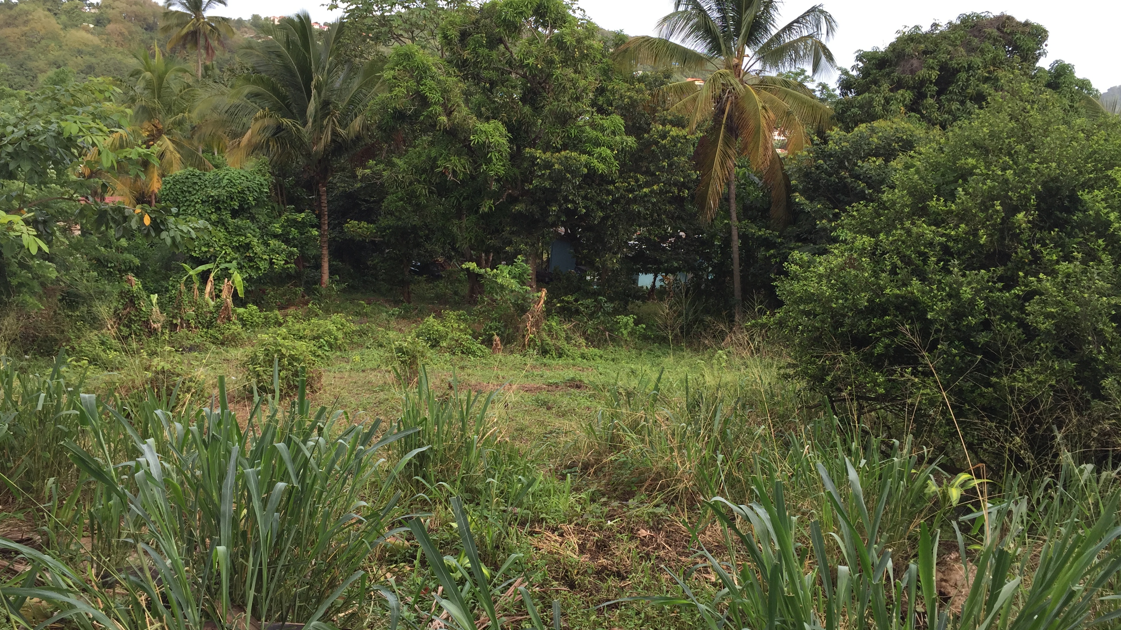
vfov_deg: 36.7
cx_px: 559
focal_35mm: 32
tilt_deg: -14.9
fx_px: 951
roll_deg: -4.1
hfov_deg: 61.0
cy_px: 342
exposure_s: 1/476
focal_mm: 4.15
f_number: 2.2
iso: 32
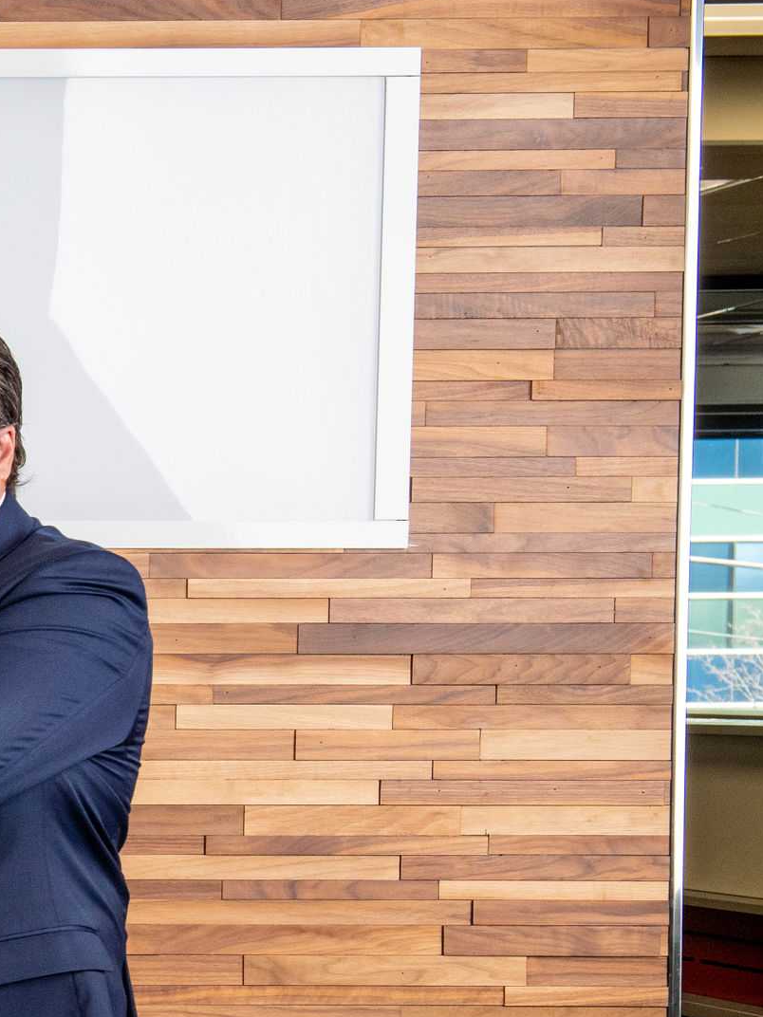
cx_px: -834
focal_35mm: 155
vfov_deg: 12.6
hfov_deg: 8.9
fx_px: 4555
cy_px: 950
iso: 400
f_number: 10
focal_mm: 48
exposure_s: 1/60
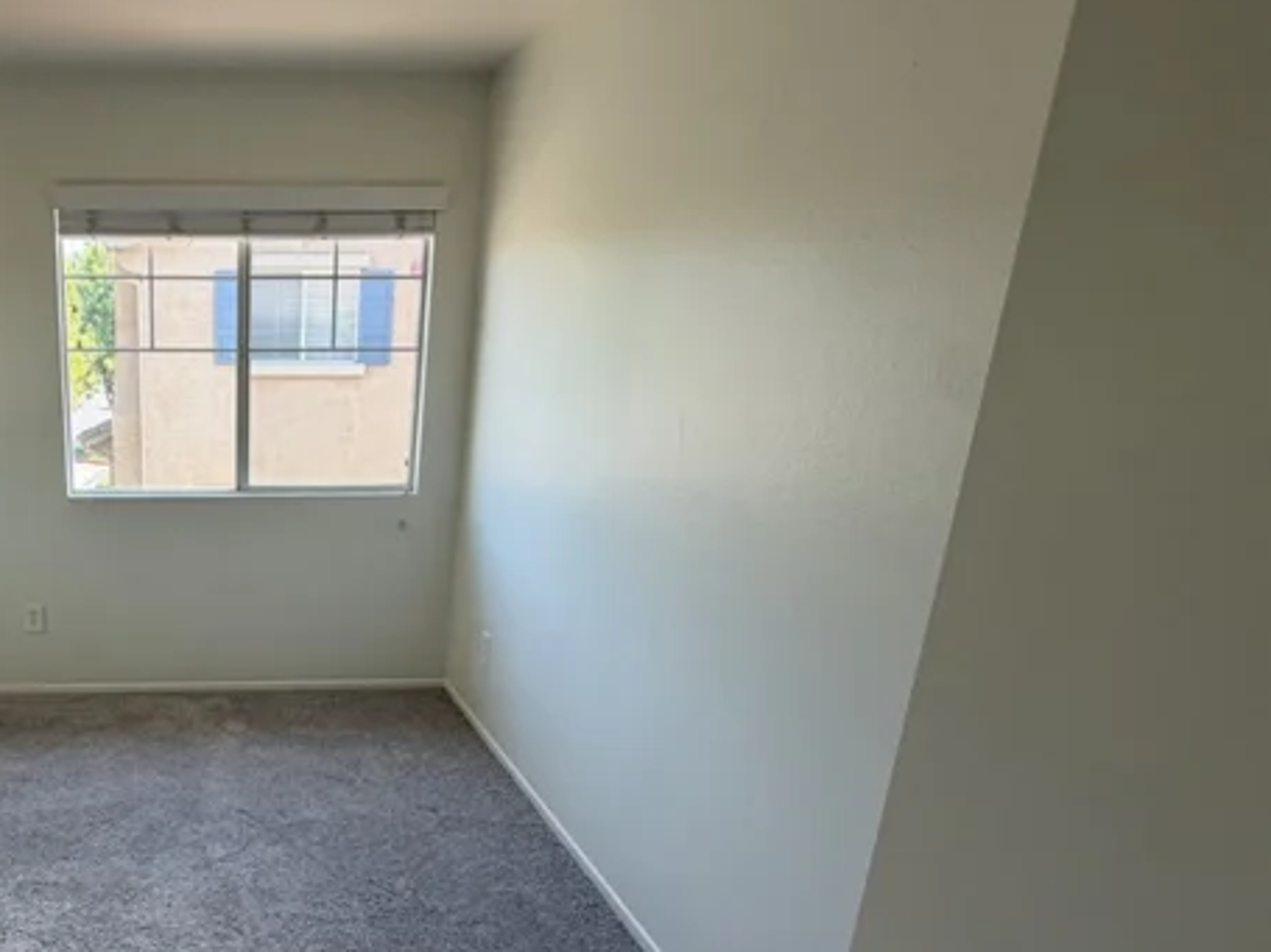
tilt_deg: -16.3
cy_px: 606
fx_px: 844
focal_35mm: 23
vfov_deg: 58.0
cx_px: 233
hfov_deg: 66.3
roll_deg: +0.4
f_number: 2.2
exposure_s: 1/121
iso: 64
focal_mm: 2.22
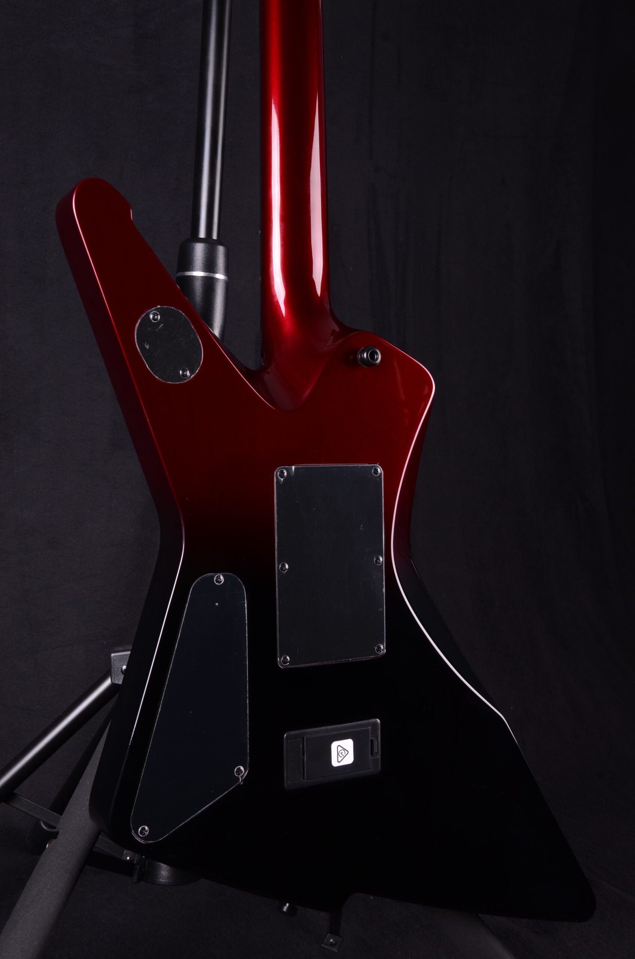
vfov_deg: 46.5
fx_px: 1116
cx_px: 318
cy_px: 480
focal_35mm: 42
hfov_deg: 31.8
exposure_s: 1/200
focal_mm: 28
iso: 200
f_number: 11
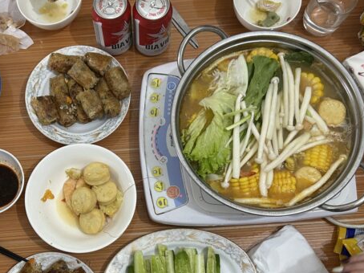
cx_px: 128
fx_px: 462
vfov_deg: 32.5
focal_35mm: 44
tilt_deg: -75.7
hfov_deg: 42.5
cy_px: 186
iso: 250
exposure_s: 1/50
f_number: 1.5
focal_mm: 5.7
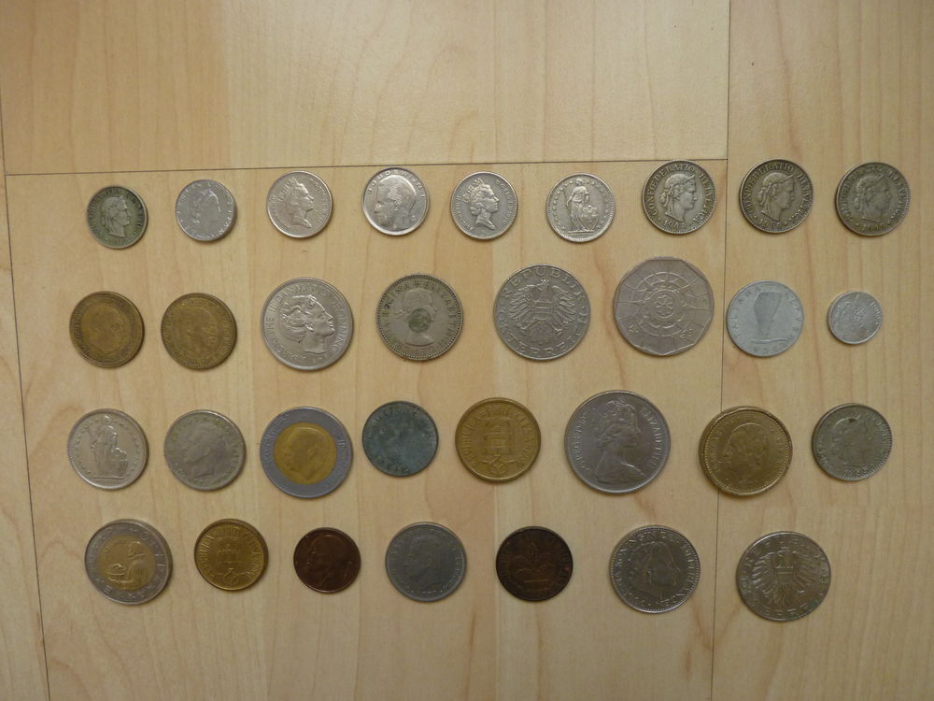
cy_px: 350
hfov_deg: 65.3
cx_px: 467
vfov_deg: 51.4
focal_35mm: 27
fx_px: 729
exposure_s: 1/30
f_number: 2.8
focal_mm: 4.8
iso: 200
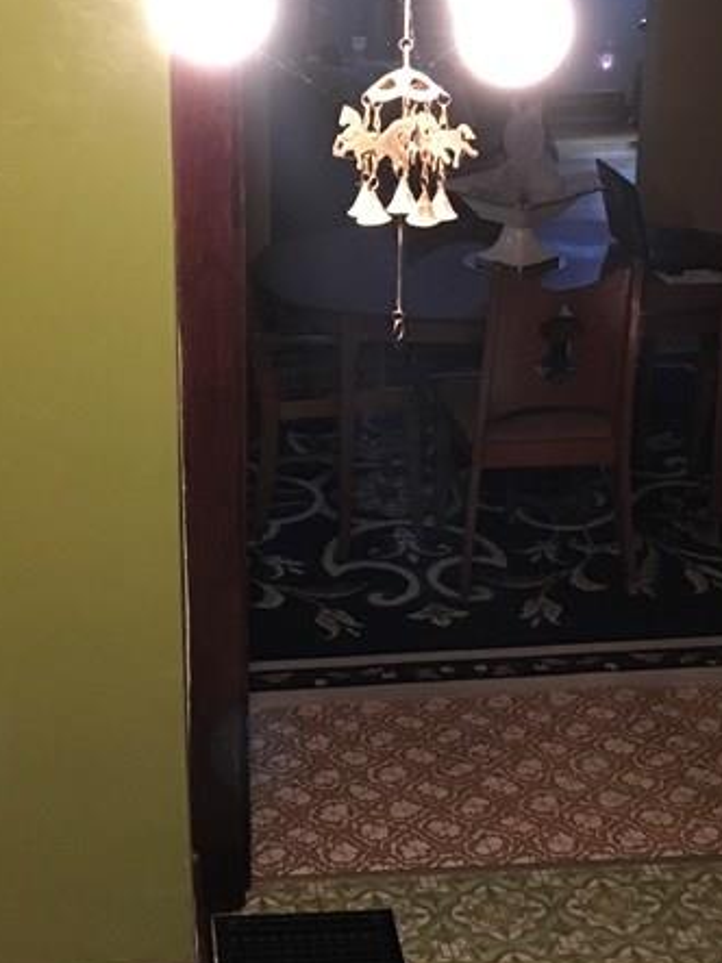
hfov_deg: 21.8
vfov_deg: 28.9
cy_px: 402
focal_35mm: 67
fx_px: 1864
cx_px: 228
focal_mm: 4.15
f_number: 2.2
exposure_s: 1/15
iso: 250
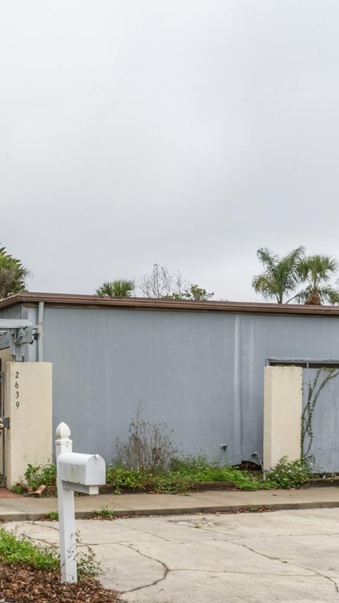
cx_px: -32
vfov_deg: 44.6
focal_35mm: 46
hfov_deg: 24.3
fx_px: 735
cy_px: 309
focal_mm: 28
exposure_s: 1/60
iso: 200
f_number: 16
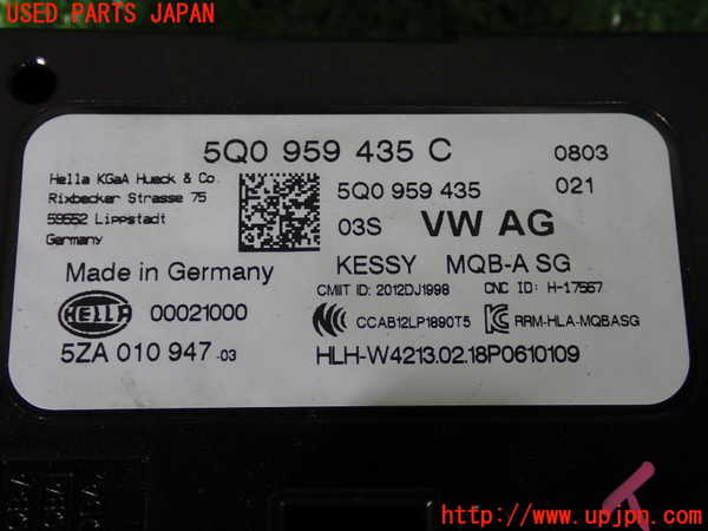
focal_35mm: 44
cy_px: 266
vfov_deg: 32.9
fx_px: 900
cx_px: 354
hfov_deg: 42.9
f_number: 2.9
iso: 100
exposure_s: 1/100
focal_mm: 7.84
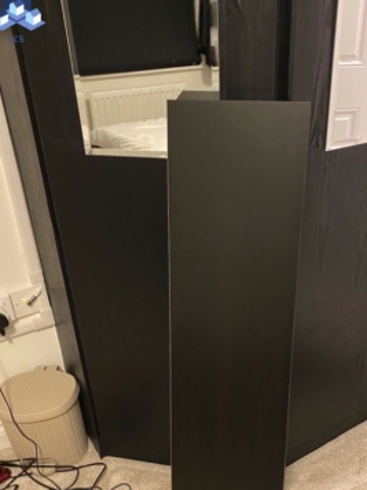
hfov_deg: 40.4
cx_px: 225
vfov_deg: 52.1
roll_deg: -0.9
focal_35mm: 35
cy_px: 307
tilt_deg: -29.6
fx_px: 496
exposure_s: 1/25
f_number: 1.8
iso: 640
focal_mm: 4.25
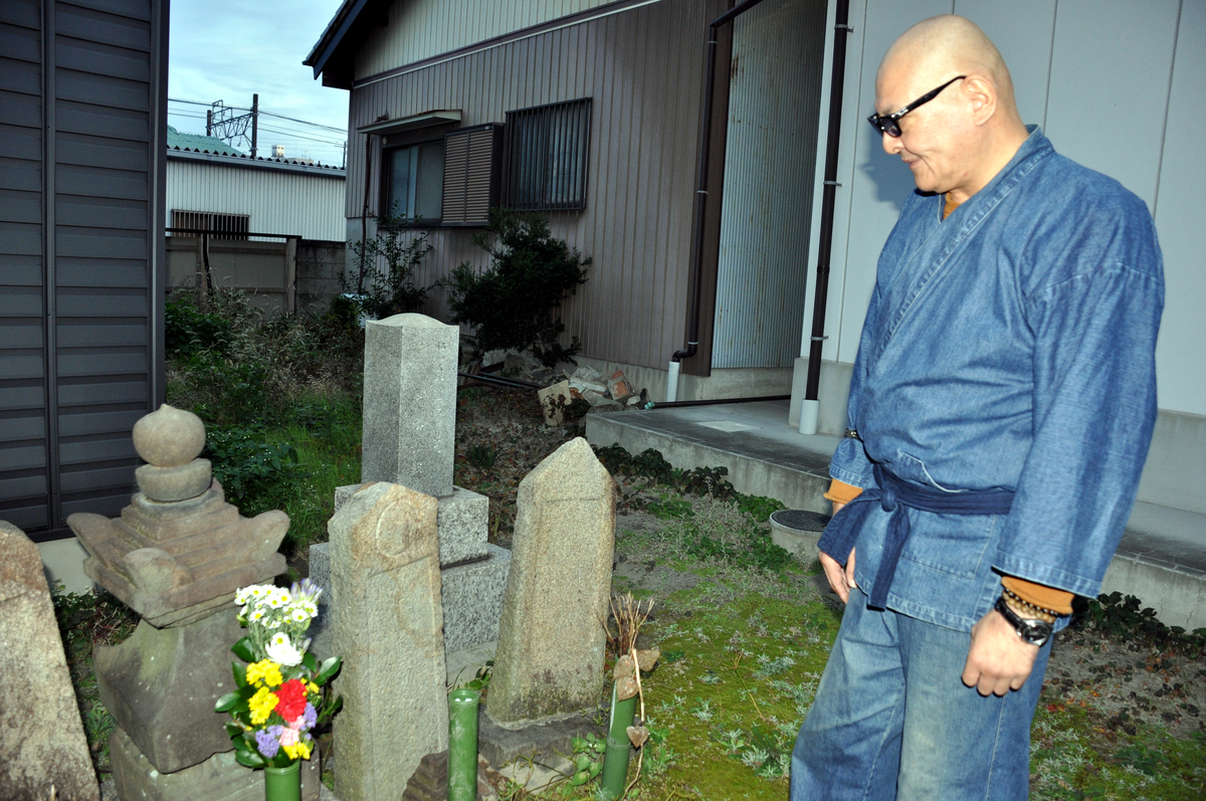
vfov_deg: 47.8
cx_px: 603
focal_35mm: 27
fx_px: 903
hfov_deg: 67.4
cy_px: 400
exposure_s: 1/60
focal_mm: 18
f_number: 3.5
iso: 400
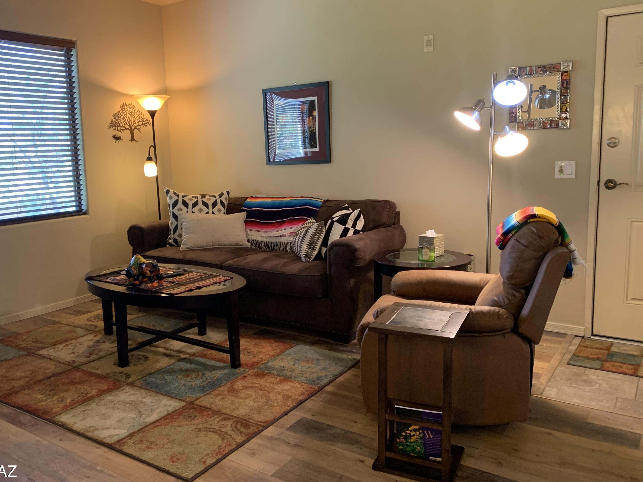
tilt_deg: -7.9
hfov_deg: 59.7
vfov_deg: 46.7
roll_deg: +1.6
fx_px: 557
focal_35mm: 30
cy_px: 219
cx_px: 274
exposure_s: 1/60
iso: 200
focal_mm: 4.25
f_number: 1.8
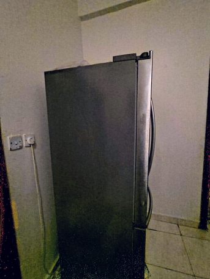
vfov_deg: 94.5
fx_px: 129
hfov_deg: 78.1
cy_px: 140
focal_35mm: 16
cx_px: 105
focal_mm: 1.66
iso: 775
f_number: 2.2
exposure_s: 1/24
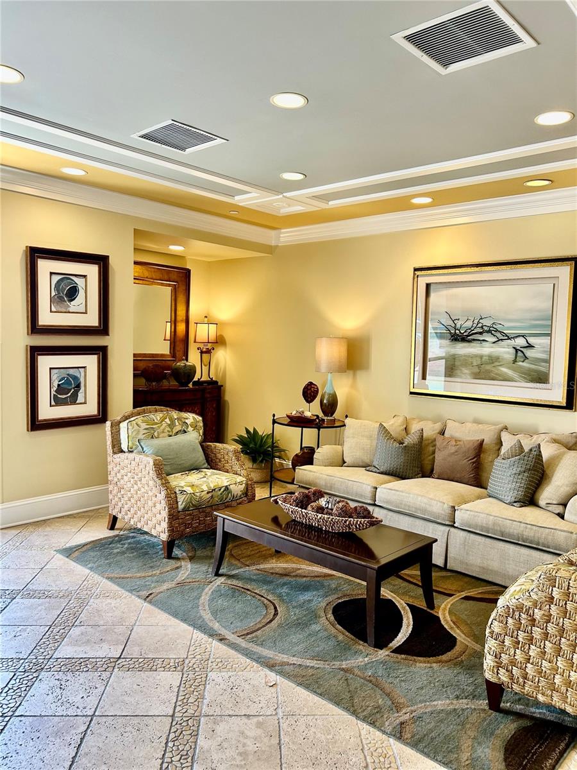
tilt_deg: -4.2
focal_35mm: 26
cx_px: 288
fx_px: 578
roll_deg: -2.3
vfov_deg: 67.3
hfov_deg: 53.1
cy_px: 385
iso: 100
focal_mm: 5.7
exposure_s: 1/60
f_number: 1.5
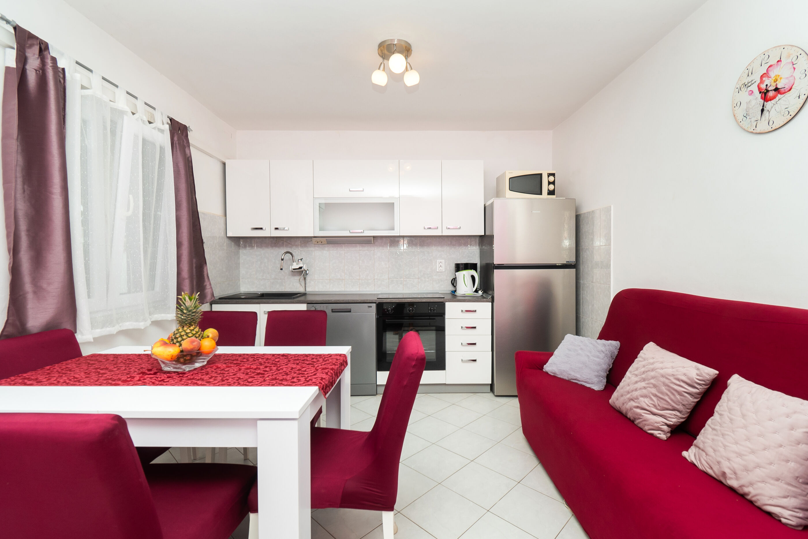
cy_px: 270
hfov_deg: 100.4
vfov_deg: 77.3
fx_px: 337
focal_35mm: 15
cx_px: 404
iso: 200
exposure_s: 1/100
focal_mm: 10
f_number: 8
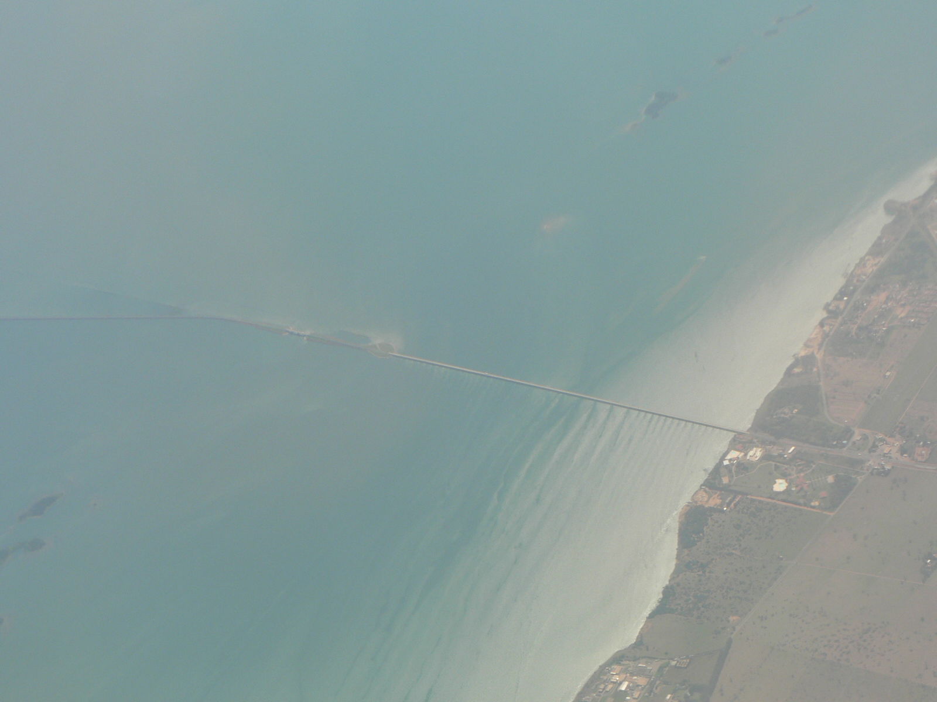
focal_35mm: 130
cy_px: 351
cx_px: 468
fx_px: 3519
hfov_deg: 15.2
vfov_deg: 11.4
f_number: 4
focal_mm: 21.6
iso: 80
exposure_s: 1/400
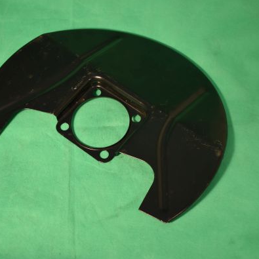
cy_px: 129
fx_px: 525
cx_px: 110
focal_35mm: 62
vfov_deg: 27.7
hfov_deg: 27.7
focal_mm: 32
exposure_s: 1/60
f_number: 4.5
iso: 100
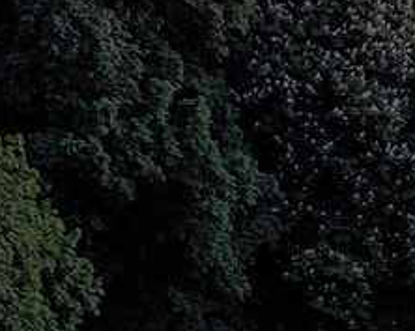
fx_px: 2993
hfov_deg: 7.9
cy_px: -598
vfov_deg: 5.9
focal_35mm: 244
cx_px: 198
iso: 200
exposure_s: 1.8
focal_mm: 24
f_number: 5.6
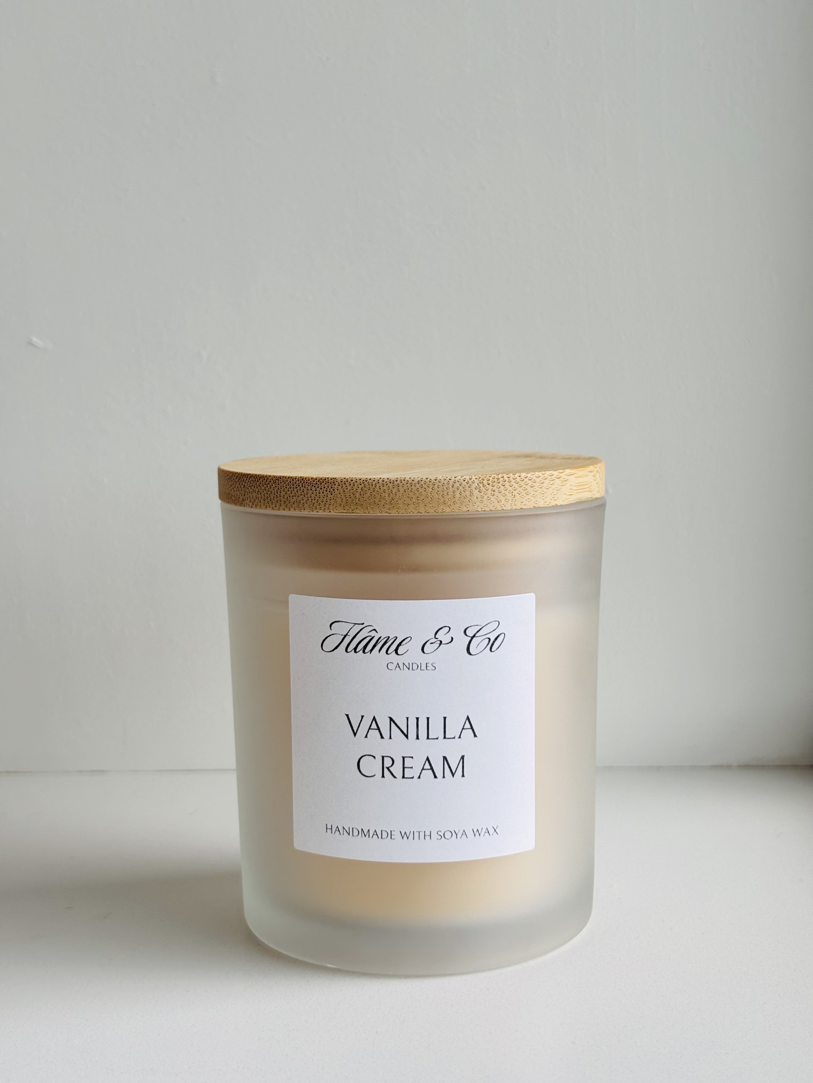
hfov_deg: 28.0
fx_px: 1628
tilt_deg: -7.1
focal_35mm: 52
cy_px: 542
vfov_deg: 36.8
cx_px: 406
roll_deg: +0.2
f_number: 1.6
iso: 32
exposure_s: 1/927
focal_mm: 5.96
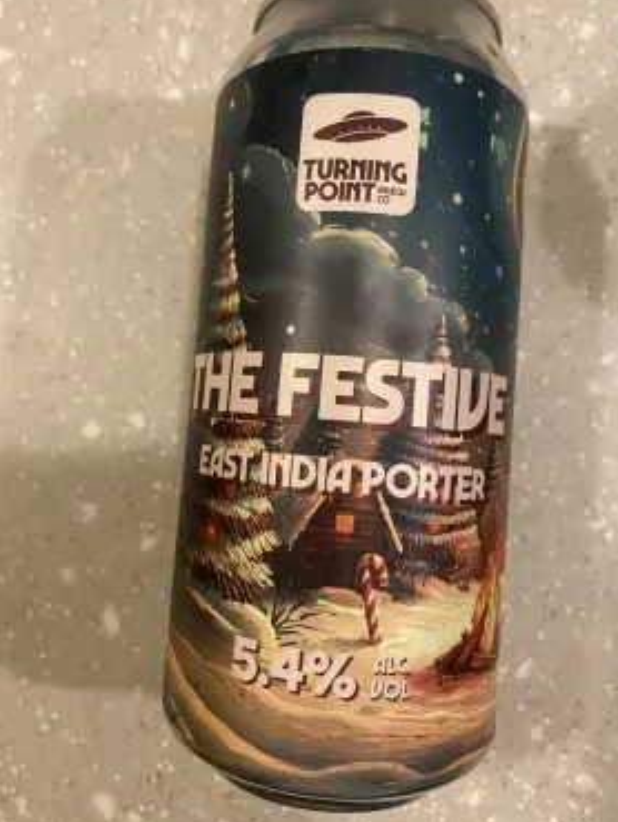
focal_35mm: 27
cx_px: 296
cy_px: 391
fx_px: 642
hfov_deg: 51.4
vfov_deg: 65.3
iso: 500
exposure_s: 1/50
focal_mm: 4.25
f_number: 1.8
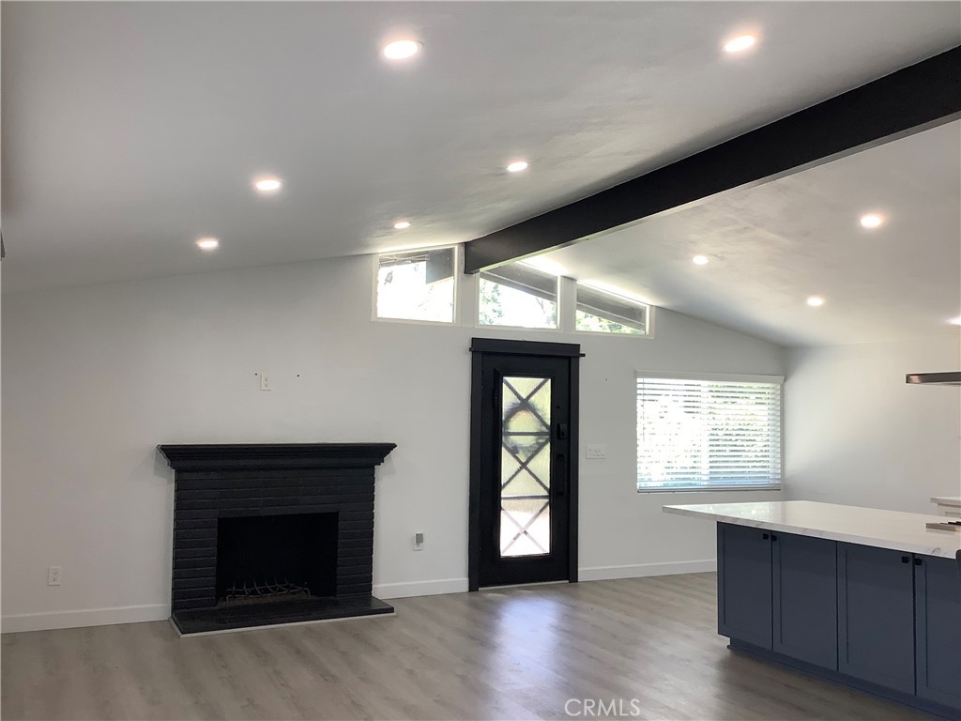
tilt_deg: +2.8
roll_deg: -0.2
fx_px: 861
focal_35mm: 31
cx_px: 480
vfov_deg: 45.4
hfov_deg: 58.4
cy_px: 360
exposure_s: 1/50
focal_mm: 3.3
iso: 50
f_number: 2.4
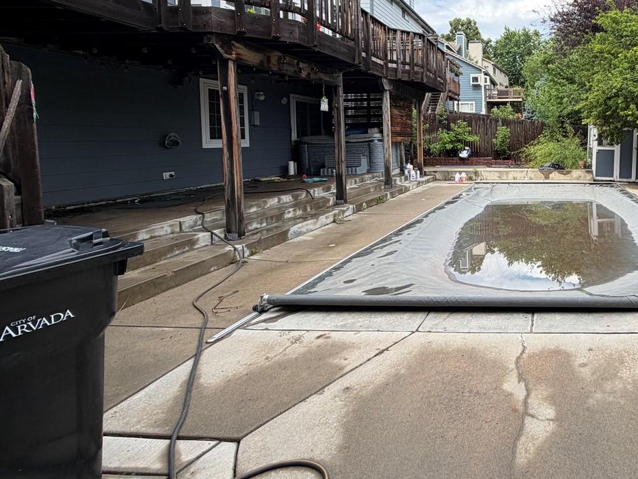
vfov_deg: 55.5
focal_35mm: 24
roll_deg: -0.5
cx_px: 545
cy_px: 156
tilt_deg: -4.4
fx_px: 442
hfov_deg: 62.8
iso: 40
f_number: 2.2
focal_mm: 2.22
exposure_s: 1/502
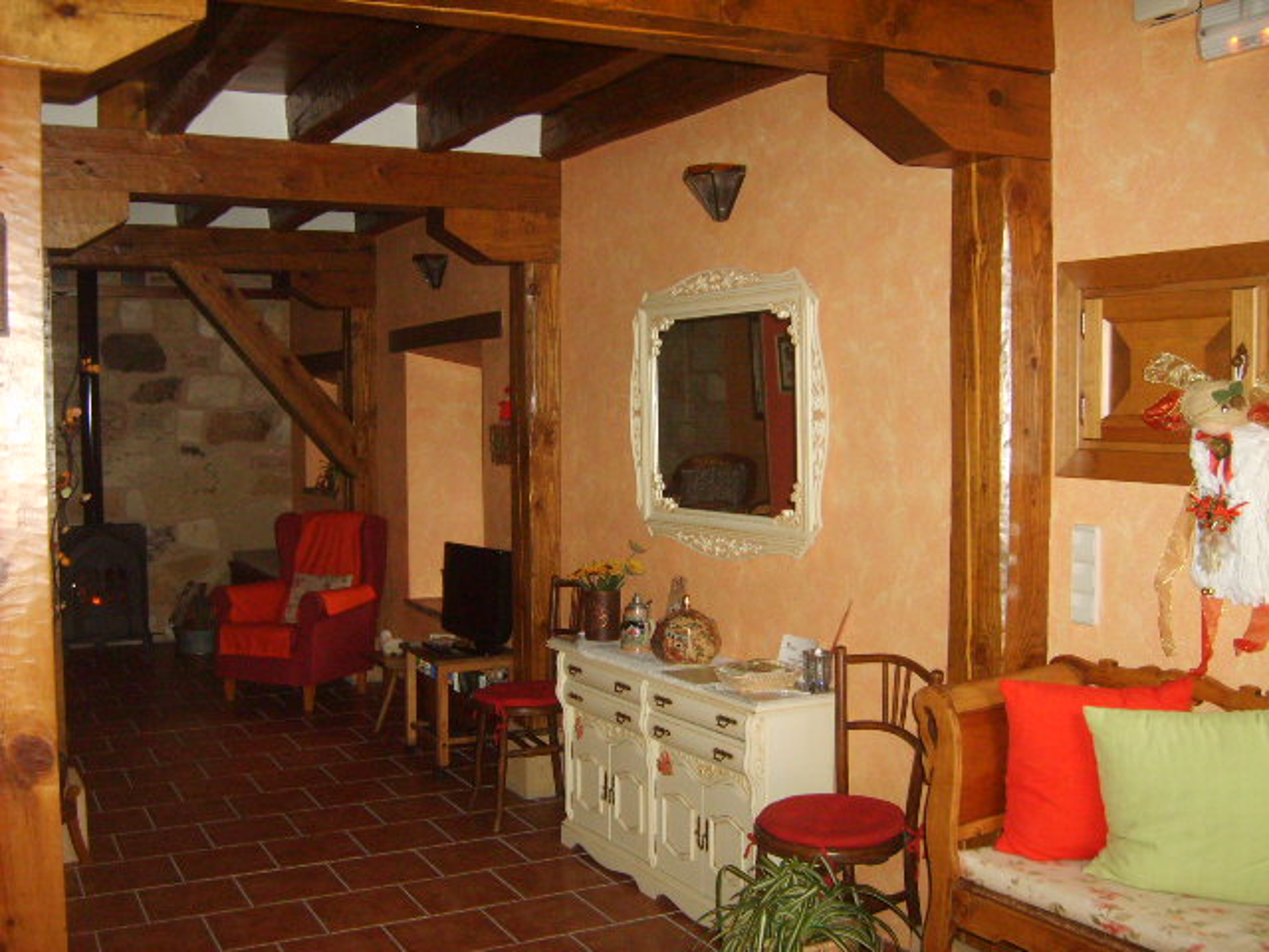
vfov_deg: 40.7
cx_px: 634
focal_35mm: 35
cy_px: 476
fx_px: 1283
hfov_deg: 52.6
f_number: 2.8
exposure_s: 1/45
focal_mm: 5.8
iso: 253
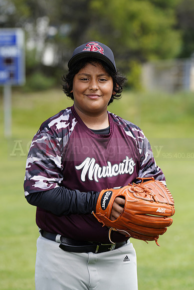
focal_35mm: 197
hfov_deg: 7.0
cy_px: 145
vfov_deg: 10.4
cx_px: 97
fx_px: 1591
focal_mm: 197
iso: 100
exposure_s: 1/200
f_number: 6.3
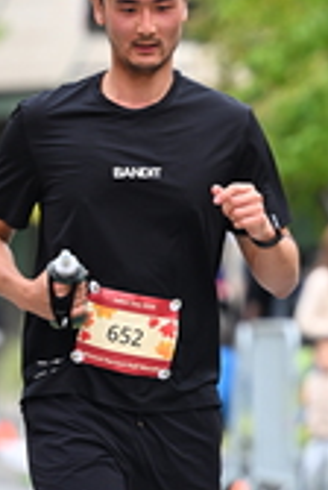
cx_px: 409
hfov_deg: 2.9
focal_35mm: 477
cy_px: 185
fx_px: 6492
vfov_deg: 4.3
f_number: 2.8
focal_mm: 145
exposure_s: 1/1250
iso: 640
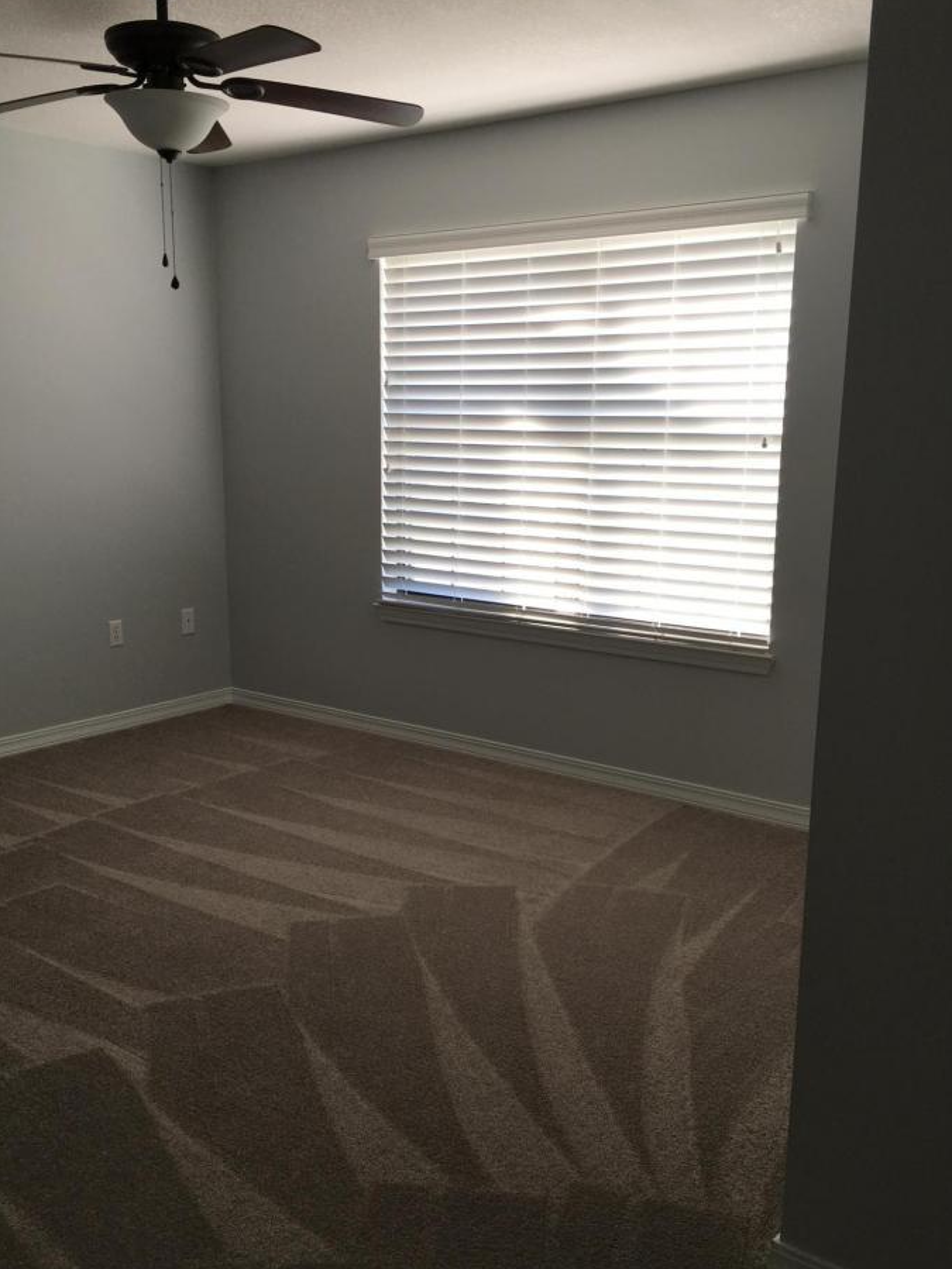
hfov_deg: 42.9
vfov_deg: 55.3
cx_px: 426
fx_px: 1210
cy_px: 685
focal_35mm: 33
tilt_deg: -10.7
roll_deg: -1.3
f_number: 2.2
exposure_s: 1/40
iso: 25
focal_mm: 4.15
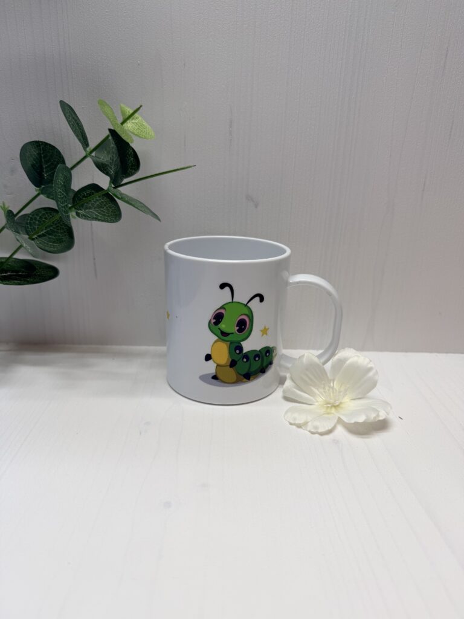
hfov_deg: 56.8
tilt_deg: -19.4
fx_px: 429
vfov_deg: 71.6
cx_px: 232
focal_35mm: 24
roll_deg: -1.1
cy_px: 310
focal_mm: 6.76
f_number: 1.78
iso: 80
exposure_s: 1/563
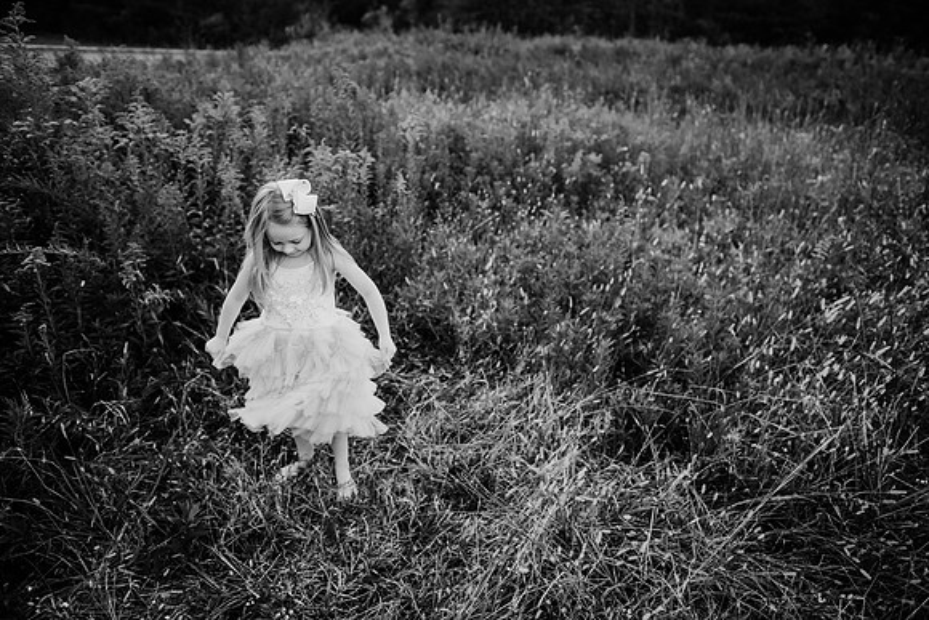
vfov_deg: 53.2
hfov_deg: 73.7
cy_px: 310
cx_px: 464
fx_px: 619
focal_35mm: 24
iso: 250
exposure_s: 1/400
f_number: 2.5
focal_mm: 24
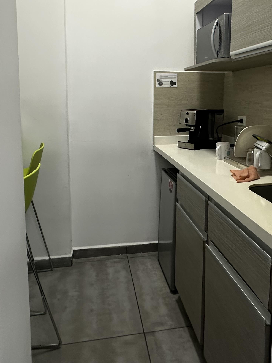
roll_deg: -1.2
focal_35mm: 29
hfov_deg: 48.2
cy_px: 132
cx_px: 151
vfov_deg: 60.7
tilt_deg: -7.3
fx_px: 304
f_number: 2.2
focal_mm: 2.22
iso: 160
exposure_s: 1/60
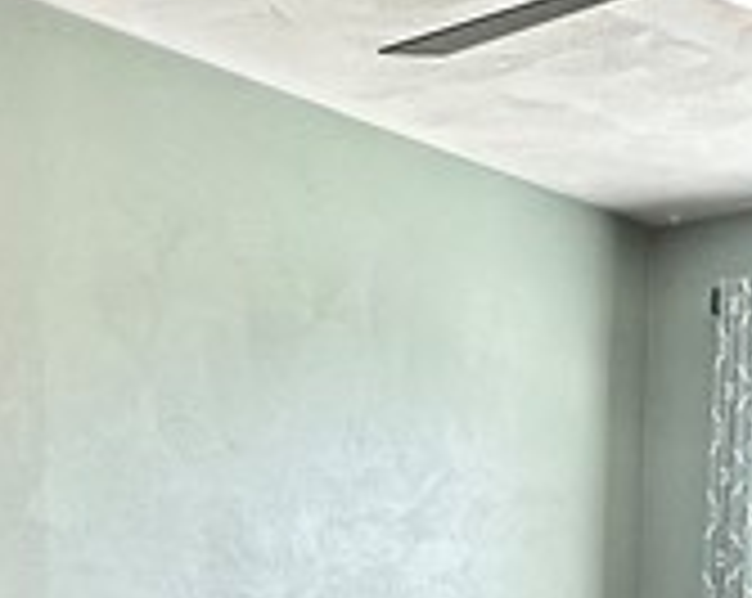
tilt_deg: -8.7
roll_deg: -0.7
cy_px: 971
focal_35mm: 84
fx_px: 1866
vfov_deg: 16.2
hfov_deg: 22.7
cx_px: 450
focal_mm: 2.22
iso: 80
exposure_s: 1/120
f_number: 2.2
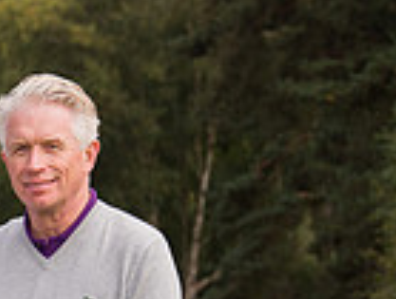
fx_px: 4817
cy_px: 503
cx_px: -279
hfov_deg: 4.7
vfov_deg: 3.5
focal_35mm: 420
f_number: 8
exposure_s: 1/250
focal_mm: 105
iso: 400
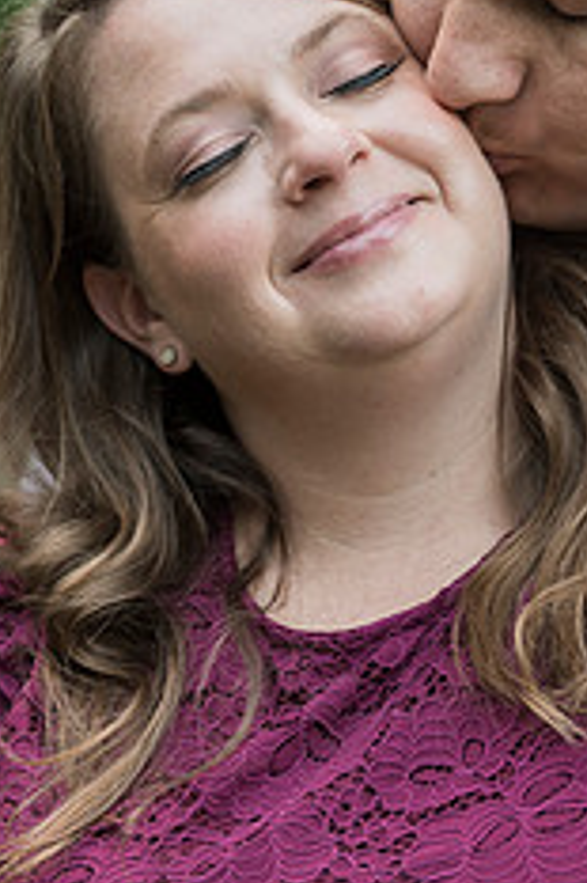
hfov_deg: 6.1
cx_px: 417
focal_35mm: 224
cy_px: 72
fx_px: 5486
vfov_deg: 9.2
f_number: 3.2
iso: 800
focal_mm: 116
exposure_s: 1/250
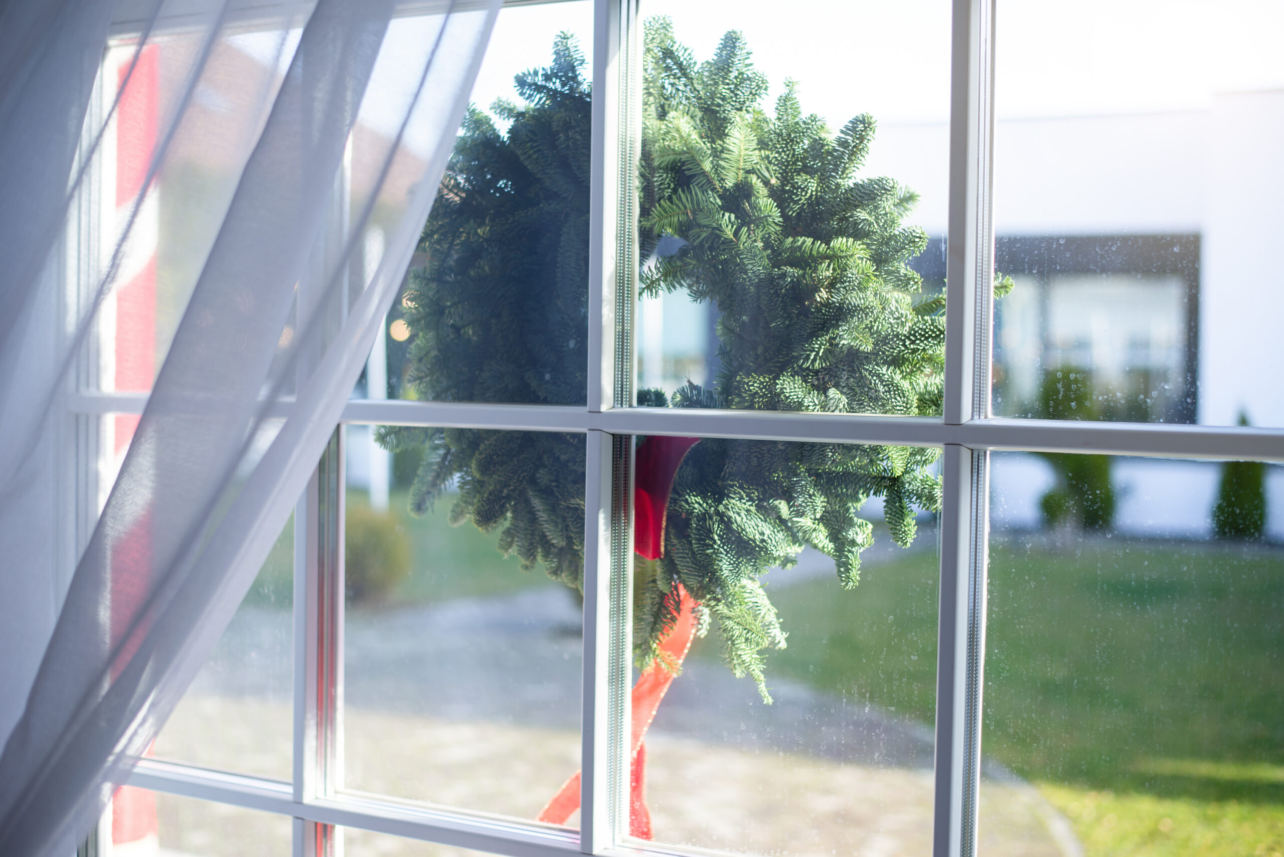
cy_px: 428
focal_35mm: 50
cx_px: 642
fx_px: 1784
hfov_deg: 39.6
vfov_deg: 27.0
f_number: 2.2
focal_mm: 50
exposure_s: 1/320
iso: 125
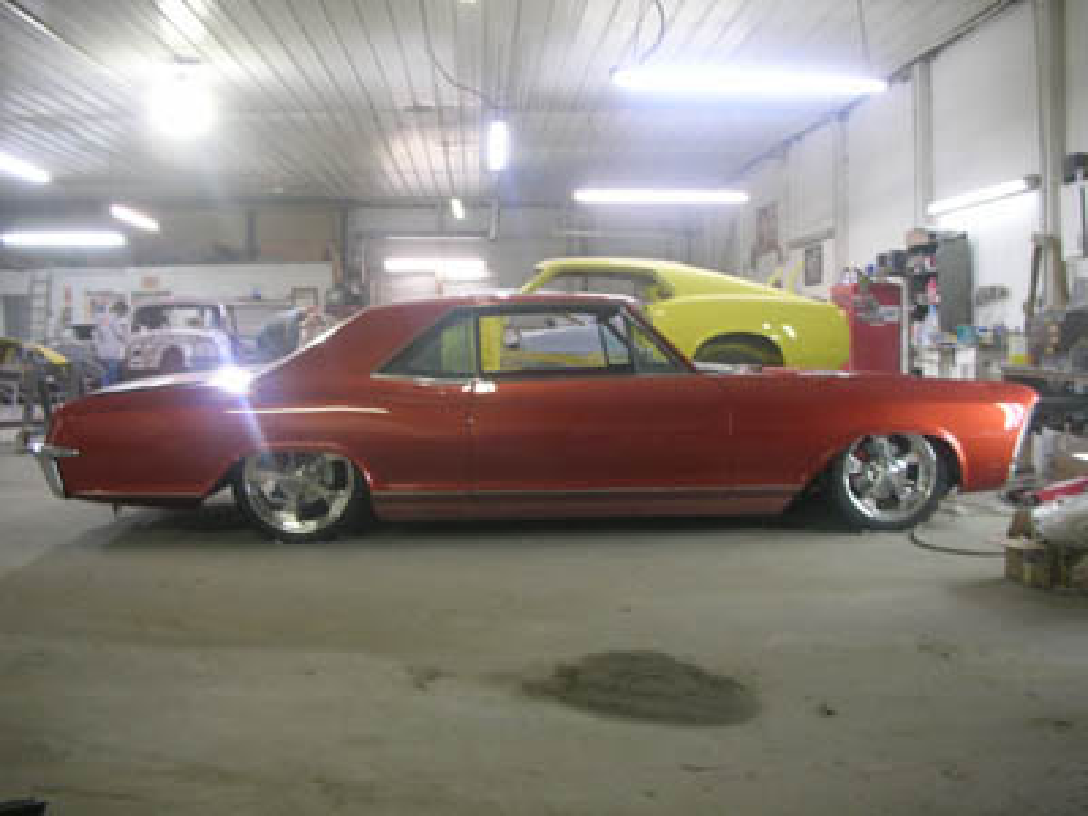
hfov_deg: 52.6
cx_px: 544
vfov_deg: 40.7
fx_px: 1100
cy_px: 408
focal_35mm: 35
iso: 75
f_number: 3
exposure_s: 1/3.9
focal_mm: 5.8
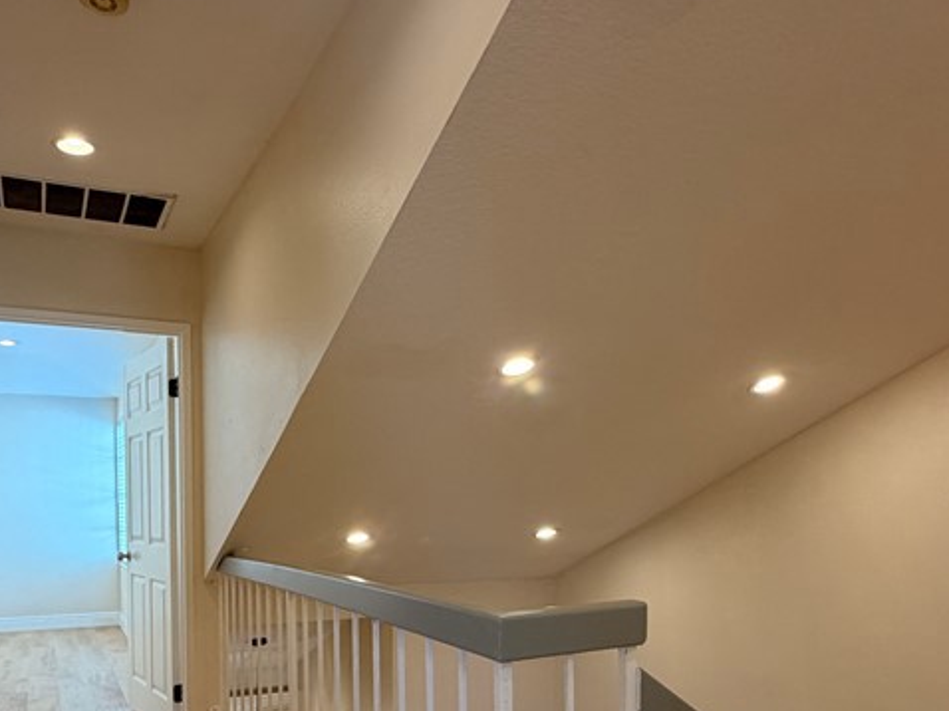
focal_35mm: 30
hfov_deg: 59.7
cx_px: 397
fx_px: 822
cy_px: 540
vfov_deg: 45.0
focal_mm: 2.22
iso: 160
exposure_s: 1/120
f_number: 2.2
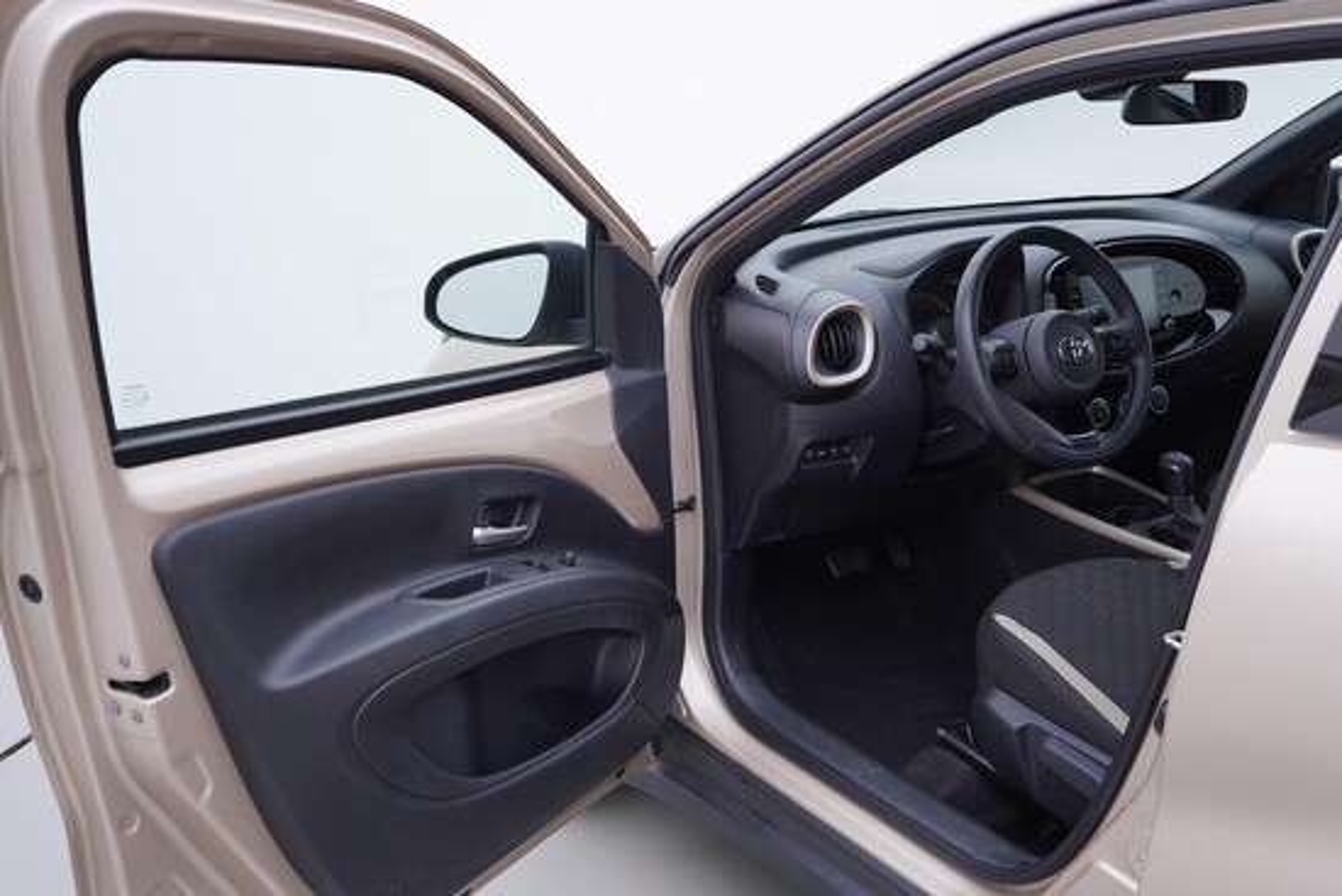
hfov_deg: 53.1
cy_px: 448
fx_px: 1342
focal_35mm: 36
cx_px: 671
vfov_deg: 36.9
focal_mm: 24
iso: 125
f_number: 3.2
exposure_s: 1/50
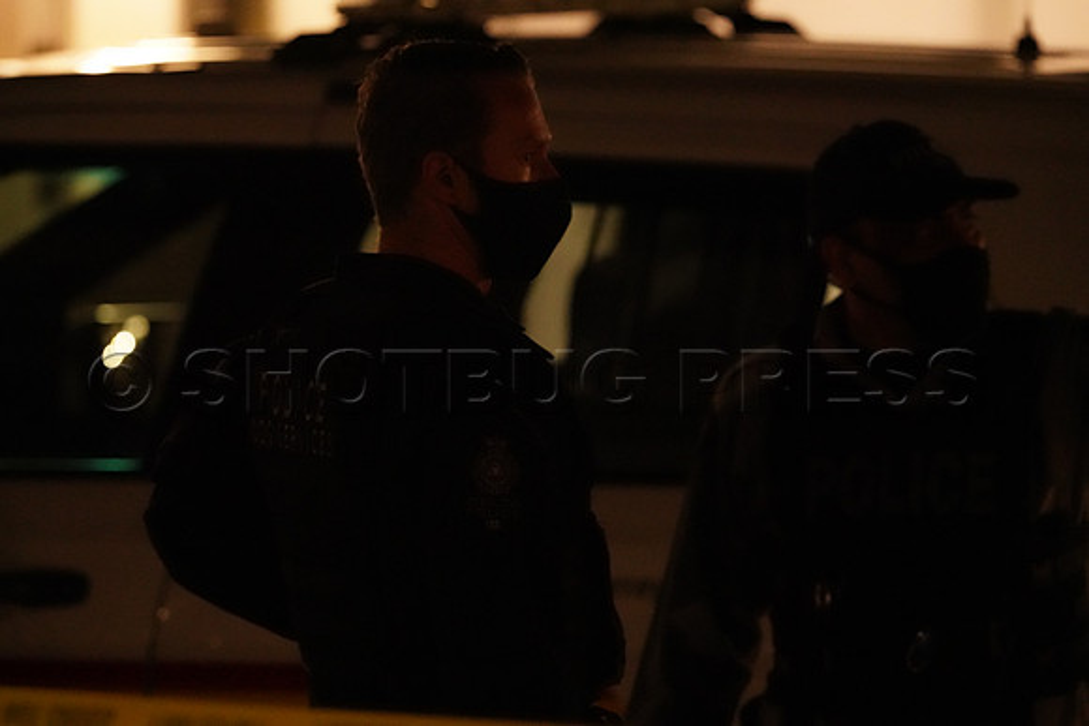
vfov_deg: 2.3
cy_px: 363
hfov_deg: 3.4
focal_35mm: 600
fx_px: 18153
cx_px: 544
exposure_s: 1/60
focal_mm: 600
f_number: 5.6
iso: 20000
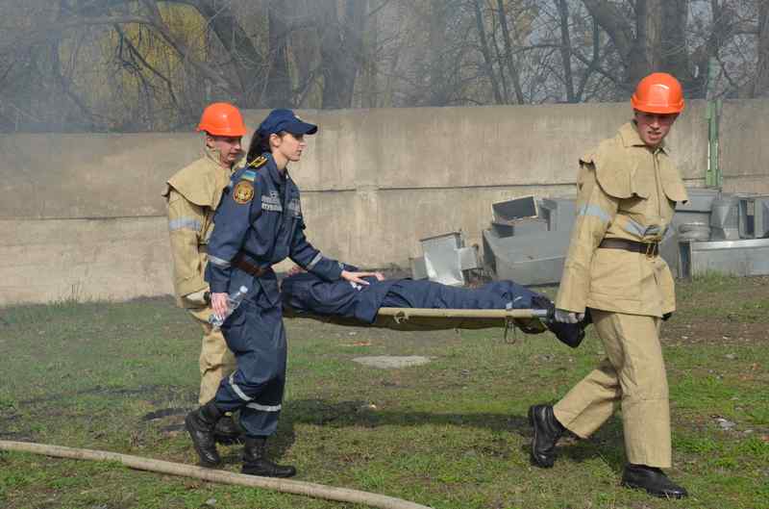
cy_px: 254
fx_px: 1598
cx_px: 384
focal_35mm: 75
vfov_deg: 18.1
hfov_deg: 27.1
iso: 400
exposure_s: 1/500
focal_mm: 50
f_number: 11
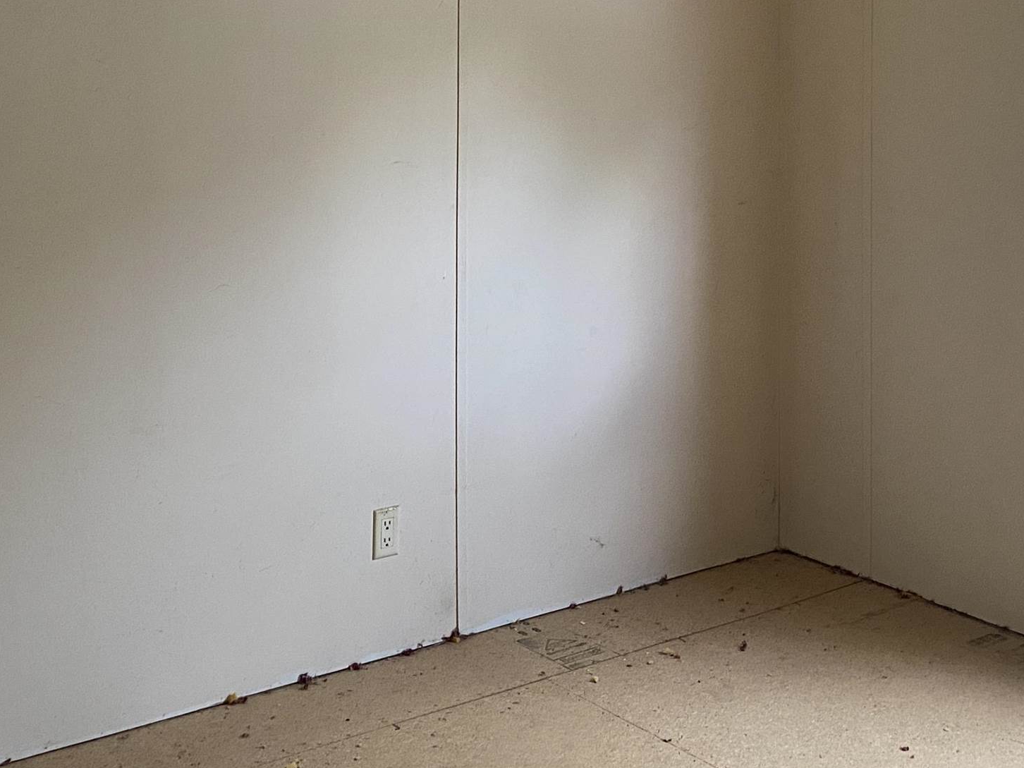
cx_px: 529
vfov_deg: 25.7
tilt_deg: -3.4
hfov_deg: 34.9
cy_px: 64
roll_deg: +0.2
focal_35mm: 55
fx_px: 1627
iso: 320
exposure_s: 1/60
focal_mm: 4.25
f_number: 1.8
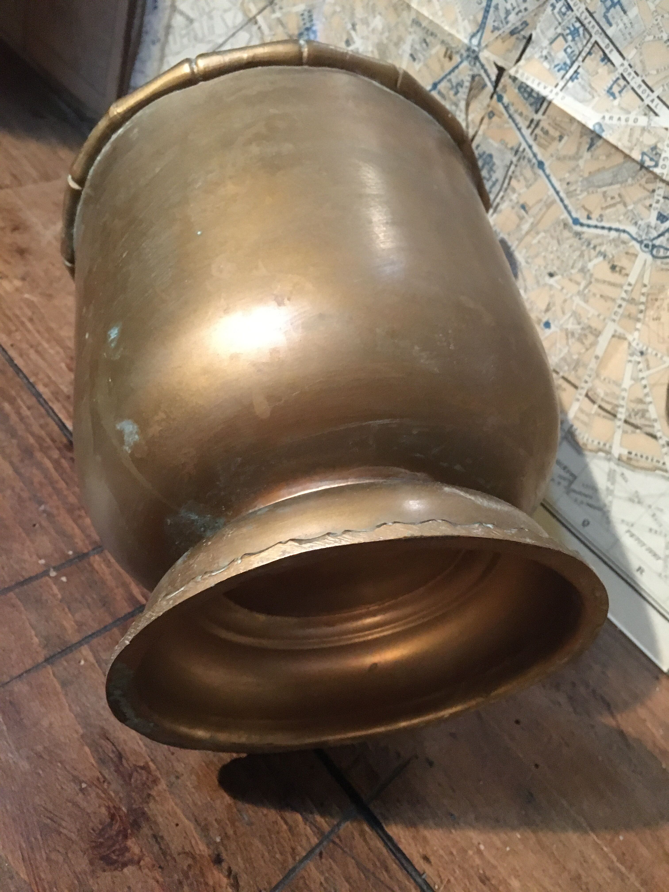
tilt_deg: -43.6
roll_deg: -24.5
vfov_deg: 61.7
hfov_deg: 48.2
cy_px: 446
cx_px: 334
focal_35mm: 29
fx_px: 747
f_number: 2.2
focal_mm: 4.15
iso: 320
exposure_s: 1/17
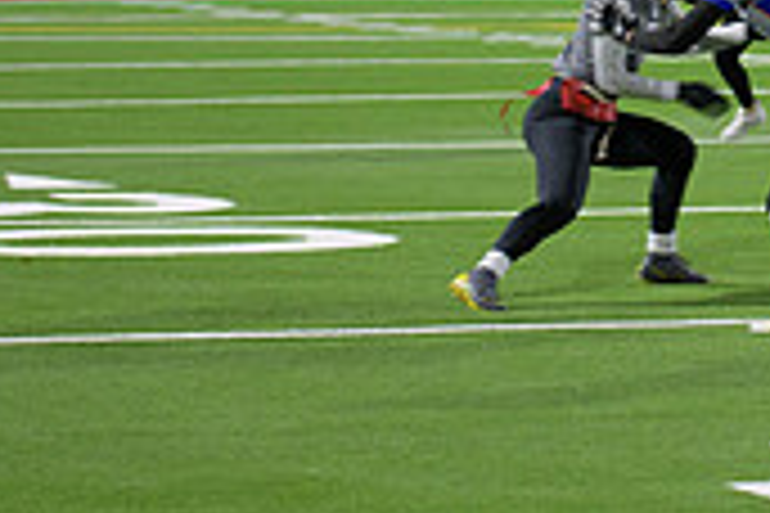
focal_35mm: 237
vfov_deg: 5.8
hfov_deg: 8.6
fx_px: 5069
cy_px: -38
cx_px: 779
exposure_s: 1/200
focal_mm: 70
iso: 1100
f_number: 2.8
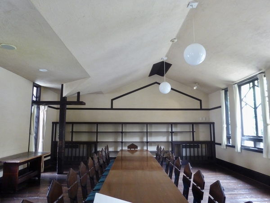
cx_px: 135
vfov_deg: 54.9
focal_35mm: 25
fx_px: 195
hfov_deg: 69.4
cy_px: 102
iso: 400
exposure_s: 1/20
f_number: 3.3
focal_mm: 4.3
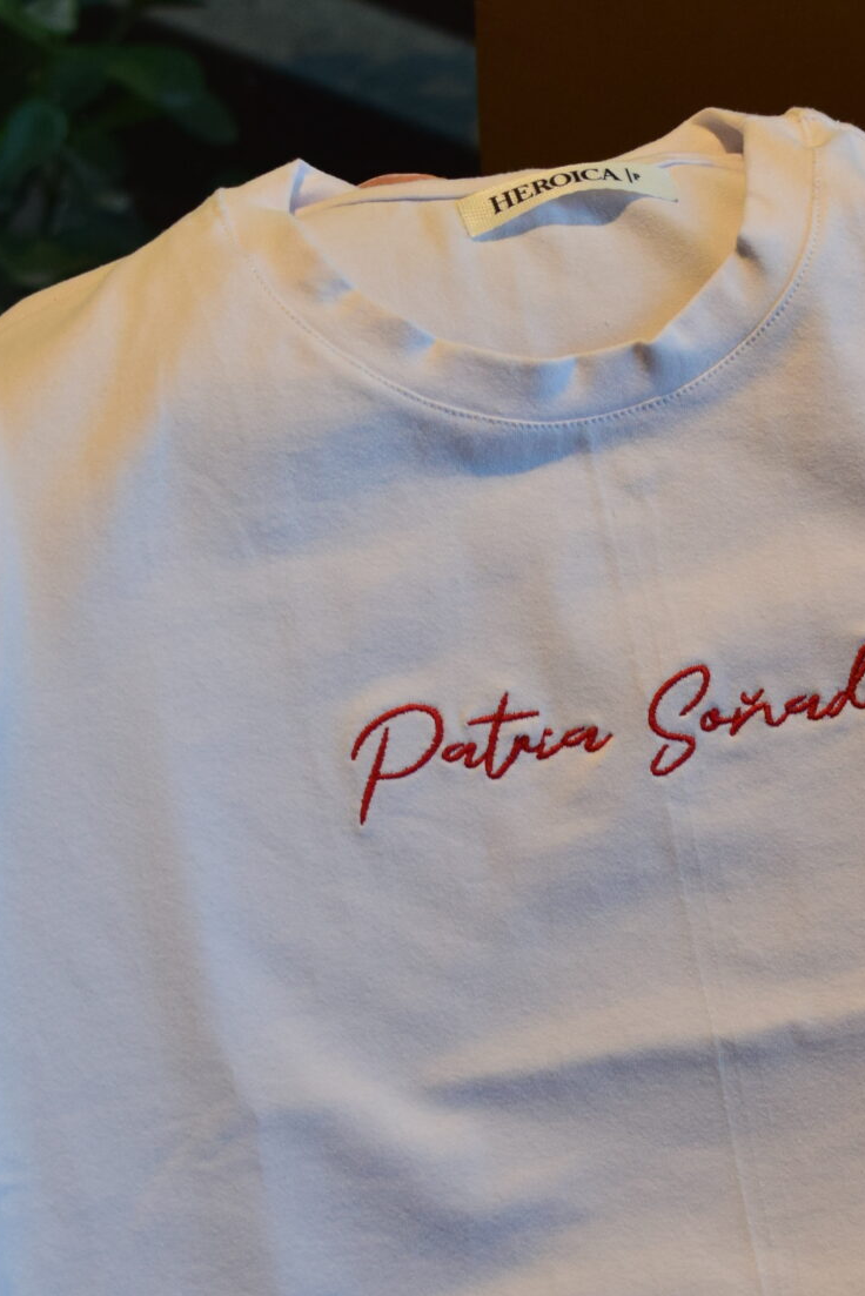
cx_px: 706
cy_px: 940
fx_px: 6267
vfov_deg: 11.8
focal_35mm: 174
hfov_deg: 7.9
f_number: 5.6
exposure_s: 1/320
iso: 500
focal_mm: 50
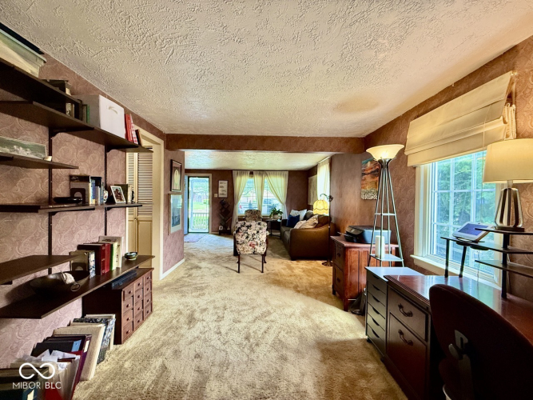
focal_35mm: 14
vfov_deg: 85.7
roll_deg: -1.0
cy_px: 200
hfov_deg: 102.1
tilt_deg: +0.3
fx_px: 216
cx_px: 266
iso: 400
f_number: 2.2
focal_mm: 2.22
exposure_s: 1/120
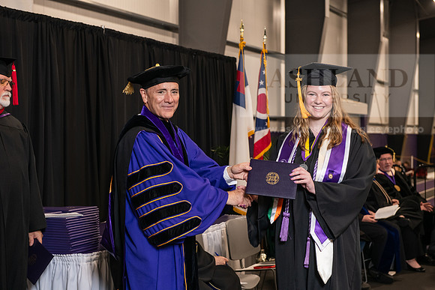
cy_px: 145
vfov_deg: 20.6
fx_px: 798
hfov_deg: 30.5
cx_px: 218
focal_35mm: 66
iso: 1600
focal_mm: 66
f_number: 5
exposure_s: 1/125
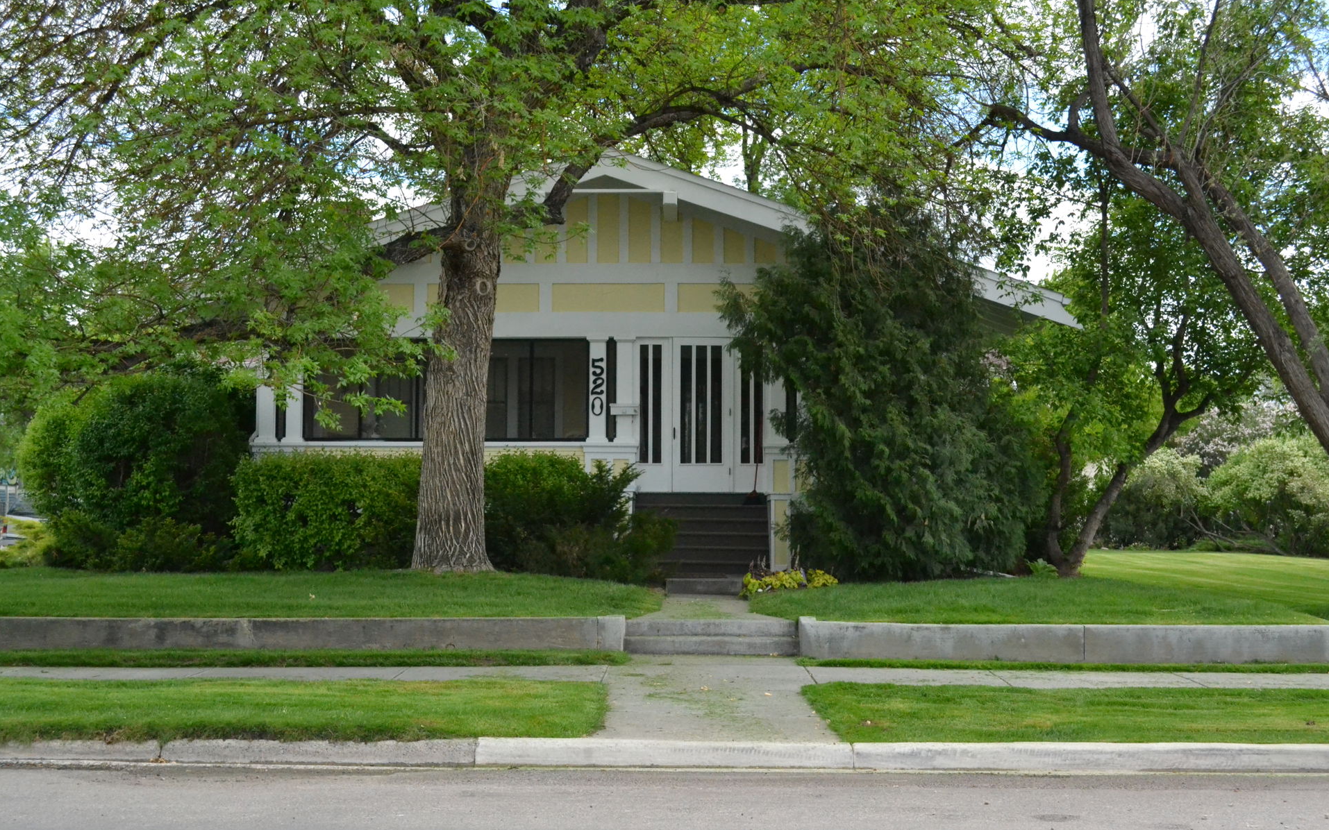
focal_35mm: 46
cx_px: 664
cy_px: 440
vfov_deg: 28.0
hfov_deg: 43.5
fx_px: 1666
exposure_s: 1/2500
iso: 3200
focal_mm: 30
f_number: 6.3
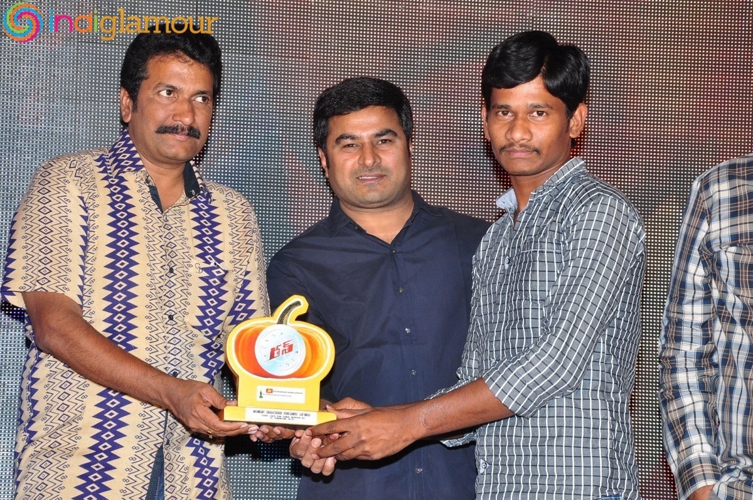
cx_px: 376
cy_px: 250
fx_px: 2507
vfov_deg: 11.4
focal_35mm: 120
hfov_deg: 17.1
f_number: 8
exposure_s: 1/125
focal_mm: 80
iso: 500
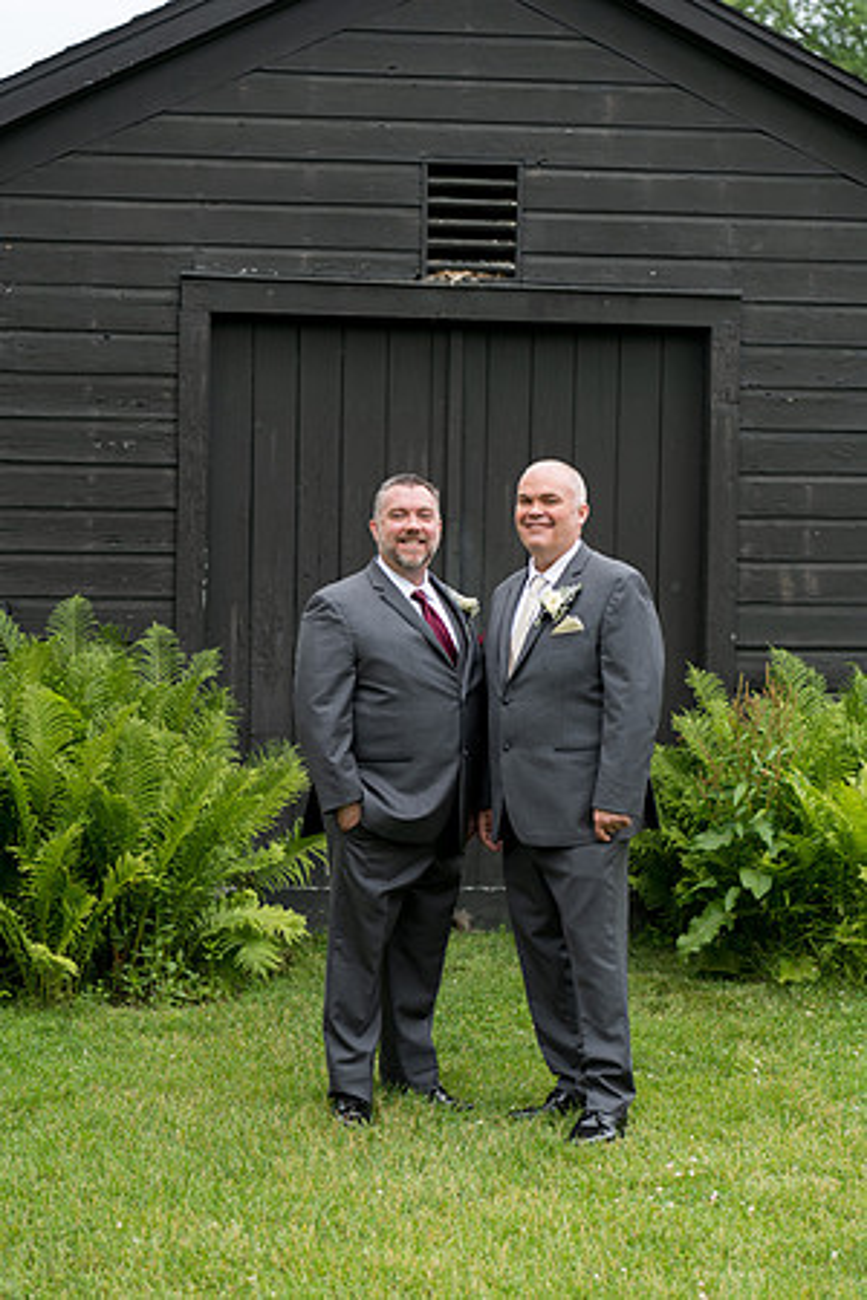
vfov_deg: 28.8
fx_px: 2529
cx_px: 434
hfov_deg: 19.5
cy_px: 650
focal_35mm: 70
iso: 64
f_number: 2.8
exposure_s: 1/200
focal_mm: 70
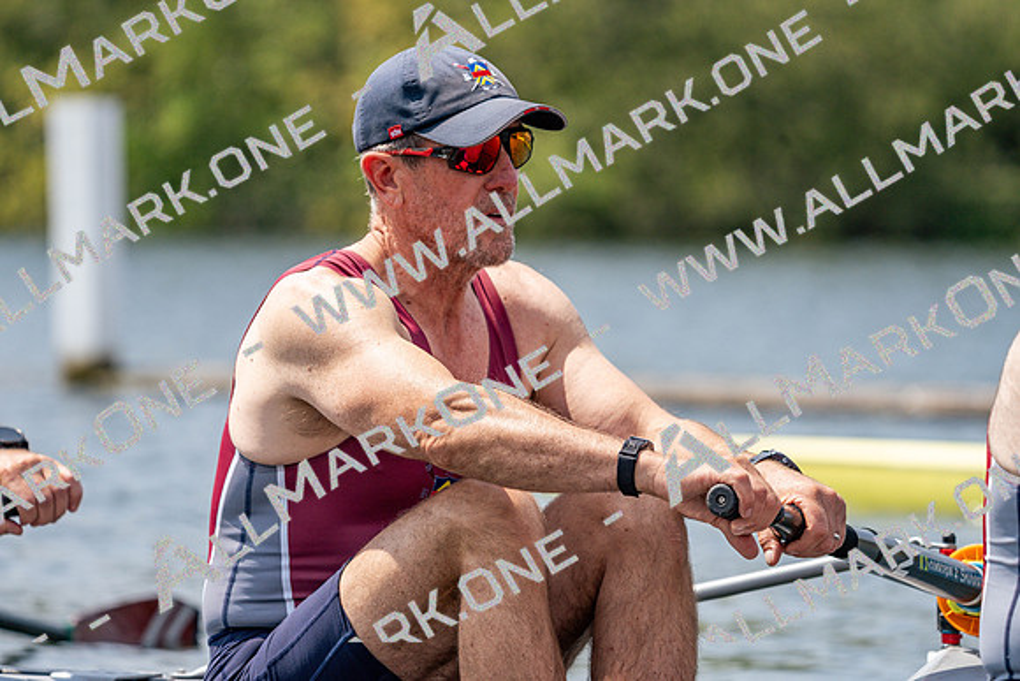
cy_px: 340
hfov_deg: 6.4
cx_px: 510
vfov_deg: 4.2
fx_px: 9182
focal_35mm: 324
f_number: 6.3
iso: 250
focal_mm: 324
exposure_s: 1/1600
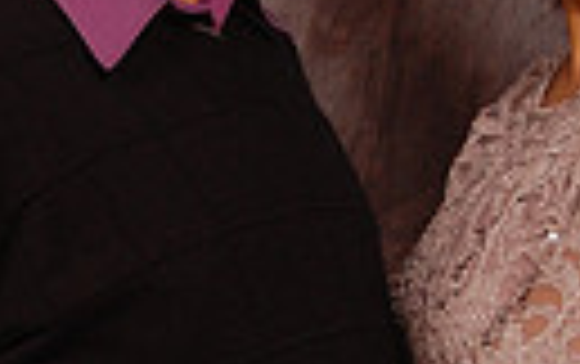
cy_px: 198
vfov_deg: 6.9
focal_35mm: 192
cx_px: 99
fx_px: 3039
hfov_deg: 10.9
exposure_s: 1/200
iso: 400
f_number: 5.6
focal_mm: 28
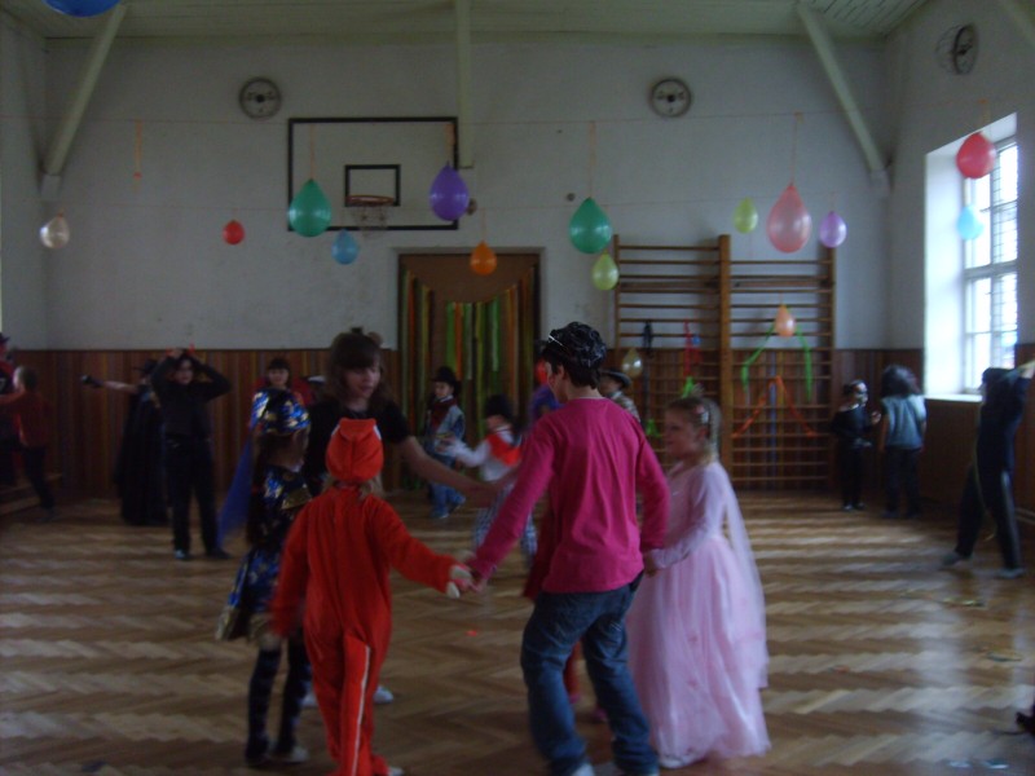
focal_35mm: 35
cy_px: 388
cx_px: 518
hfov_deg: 52.6
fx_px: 1046
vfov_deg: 40.7
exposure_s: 1/30
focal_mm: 5.8
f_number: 2.8
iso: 100
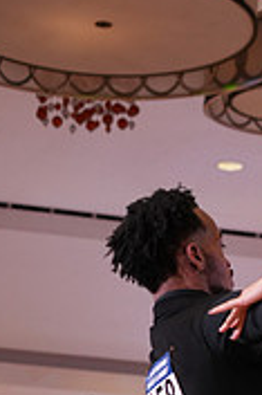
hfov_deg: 6.4
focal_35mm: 211
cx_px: 386
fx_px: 2308
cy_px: 512
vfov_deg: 9.6
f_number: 4
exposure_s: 1/320
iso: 1600
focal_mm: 64
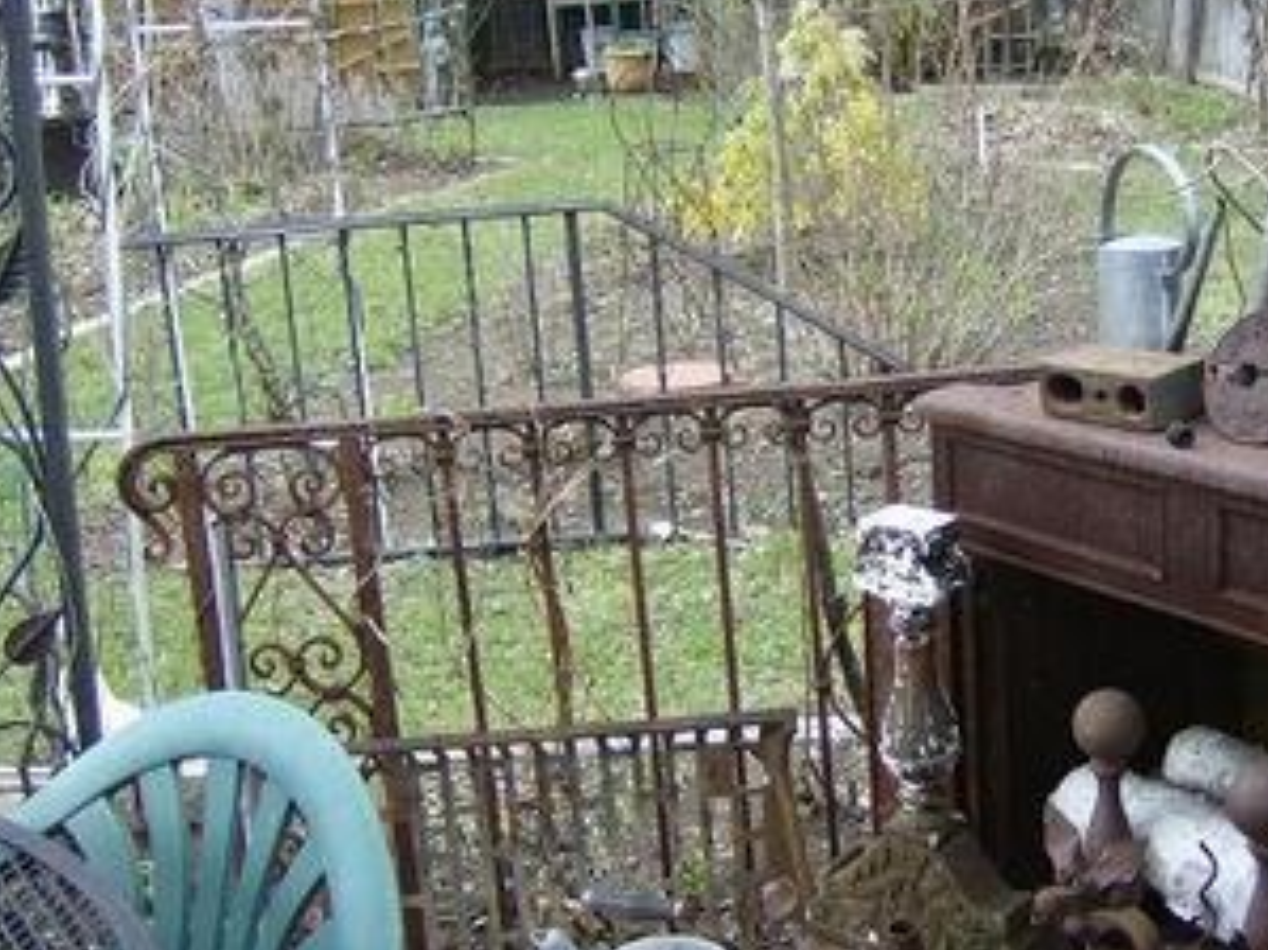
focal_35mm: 53
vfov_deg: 27.5
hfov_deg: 35.8
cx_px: 844
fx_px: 1941
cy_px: 437
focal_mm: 6
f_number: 2.8
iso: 100
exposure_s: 1/144
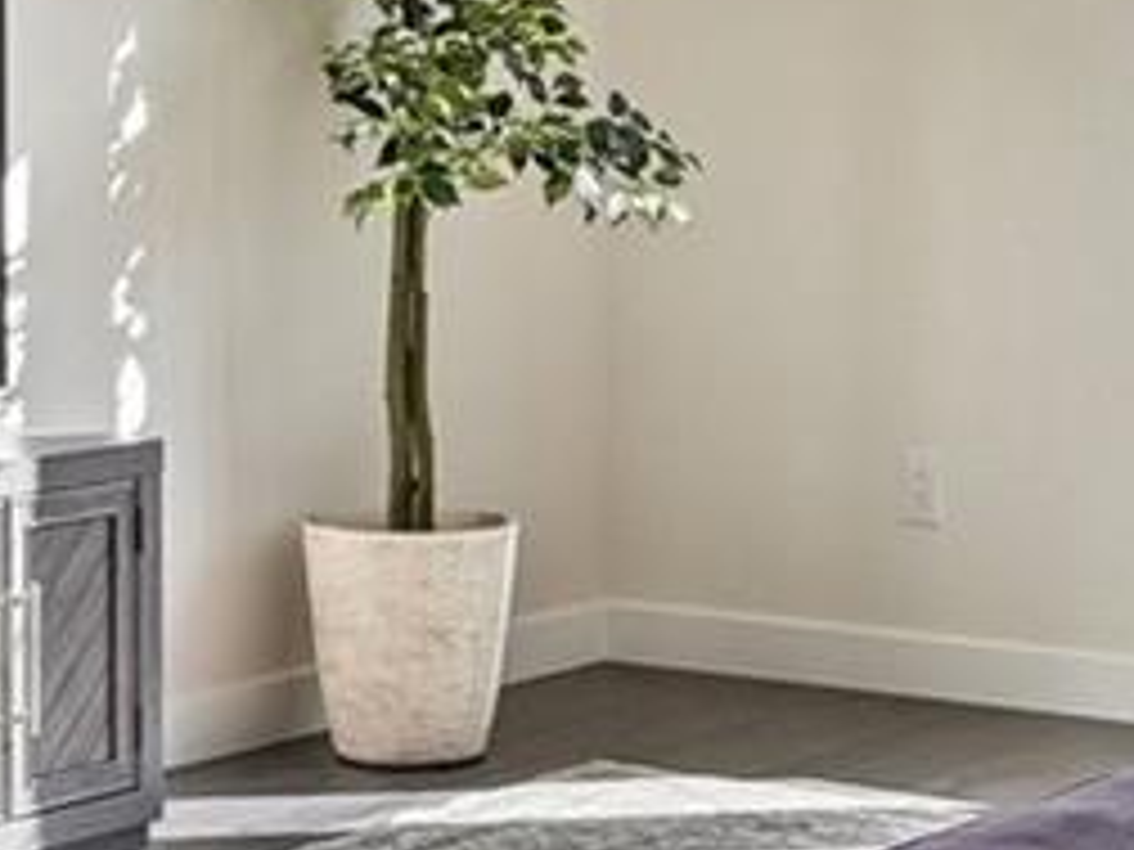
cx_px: 572
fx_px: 3900
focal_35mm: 119
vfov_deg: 12.3
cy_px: 27
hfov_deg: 16.5
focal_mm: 19.5
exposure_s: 1/80
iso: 400
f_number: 10
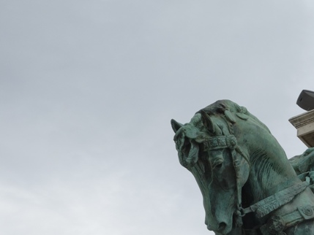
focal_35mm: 78
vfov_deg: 18.4
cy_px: 232
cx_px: 340
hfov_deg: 23.6
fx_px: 708
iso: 125
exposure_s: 1/320
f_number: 5.6
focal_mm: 12.78
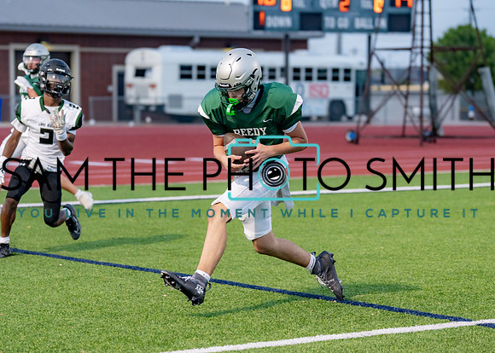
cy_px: 210
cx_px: 232
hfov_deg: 16.0
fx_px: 1758
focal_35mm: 125
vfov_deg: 11.5
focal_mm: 98
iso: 1000
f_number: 2.8
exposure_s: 1/1000
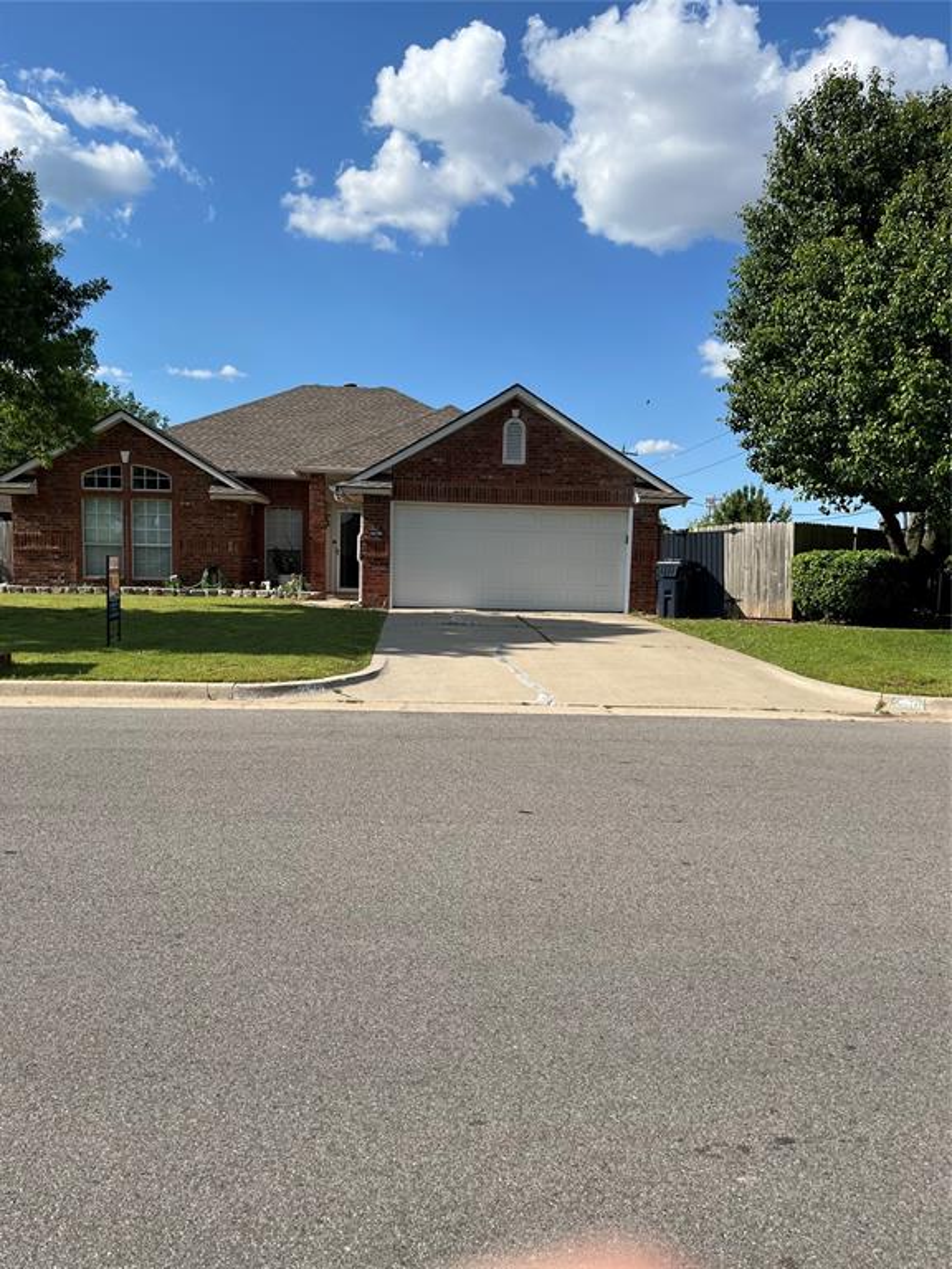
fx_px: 953
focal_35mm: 26
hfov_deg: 53.1
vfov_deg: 67.3
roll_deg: -1.3
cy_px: 634
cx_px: 476
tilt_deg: -3.2
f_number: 1.6
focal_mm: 5.1
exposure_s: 1/3876
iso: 50
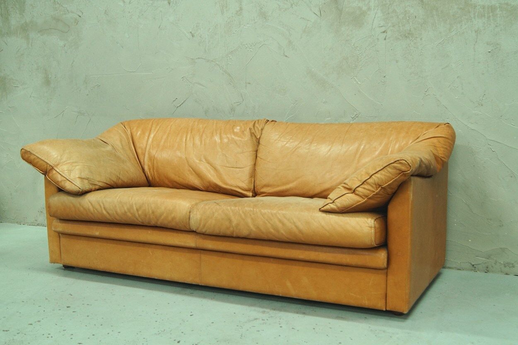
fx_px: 604
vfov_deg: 31.9
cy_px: 172
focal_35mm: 42
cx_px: 259
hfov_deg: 46.4
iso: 400
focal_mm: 28
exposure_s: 1/10
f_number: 7.1
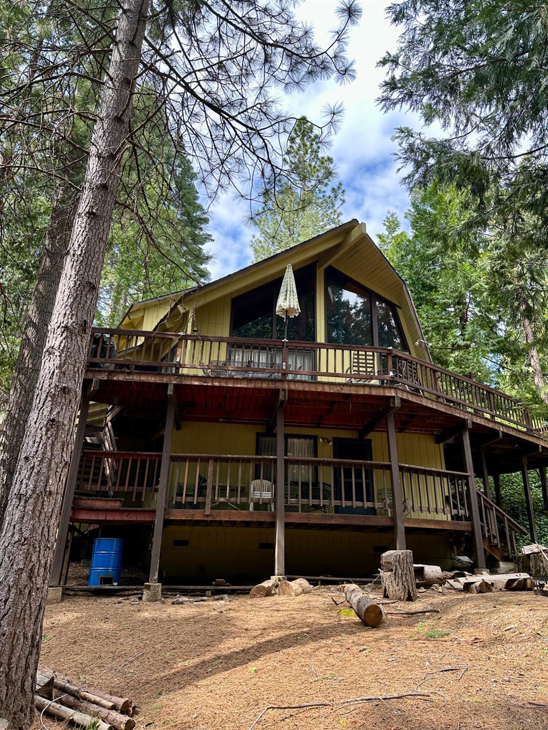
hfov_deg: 56.8
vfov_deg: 71.6
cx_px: 274
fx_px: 507
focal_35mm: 24
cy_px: 365
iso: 80
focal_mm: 6.86
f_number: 1.78
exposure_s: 1/910
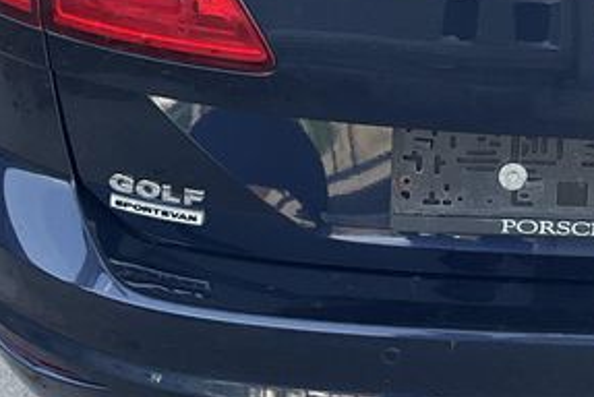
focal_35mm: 84
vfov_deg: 15.6
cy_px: -105
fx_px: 1387
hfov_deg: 22.7
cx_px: 658
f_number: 1.8
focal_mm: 3
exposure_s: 1/269
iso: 25
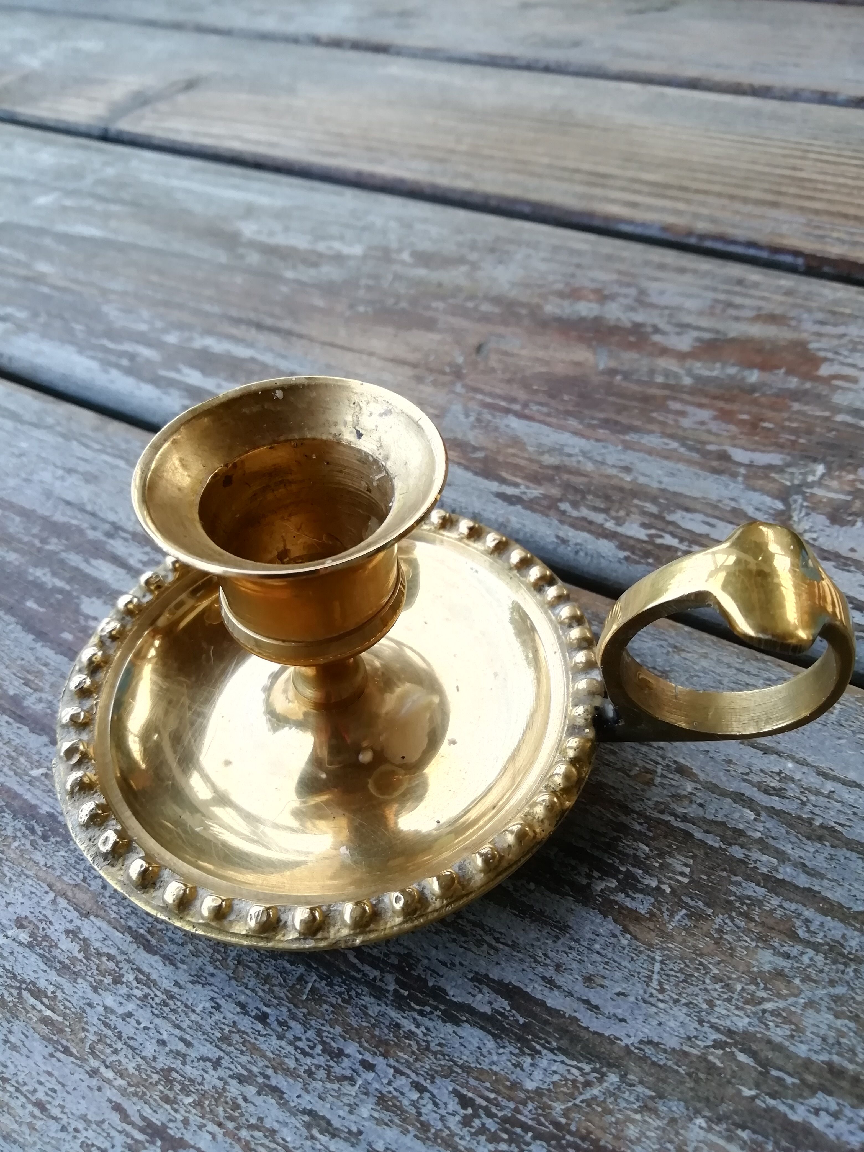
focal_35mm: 26
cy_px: 576
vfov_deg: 67.3
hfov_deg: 53.1
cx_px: 432
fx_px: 865
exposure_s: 1/100
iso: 100
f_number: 2.2
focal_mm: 3.21
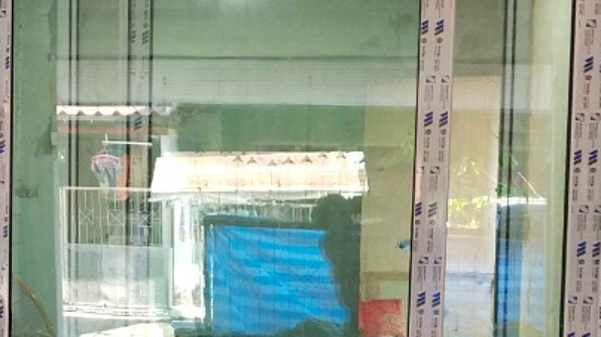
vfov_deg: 12.3
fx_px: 1545
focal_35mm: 97
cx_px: -1
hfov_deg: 21.2
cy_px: 328
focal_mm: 3.95
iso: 213
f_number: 1.8
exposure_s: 1/100
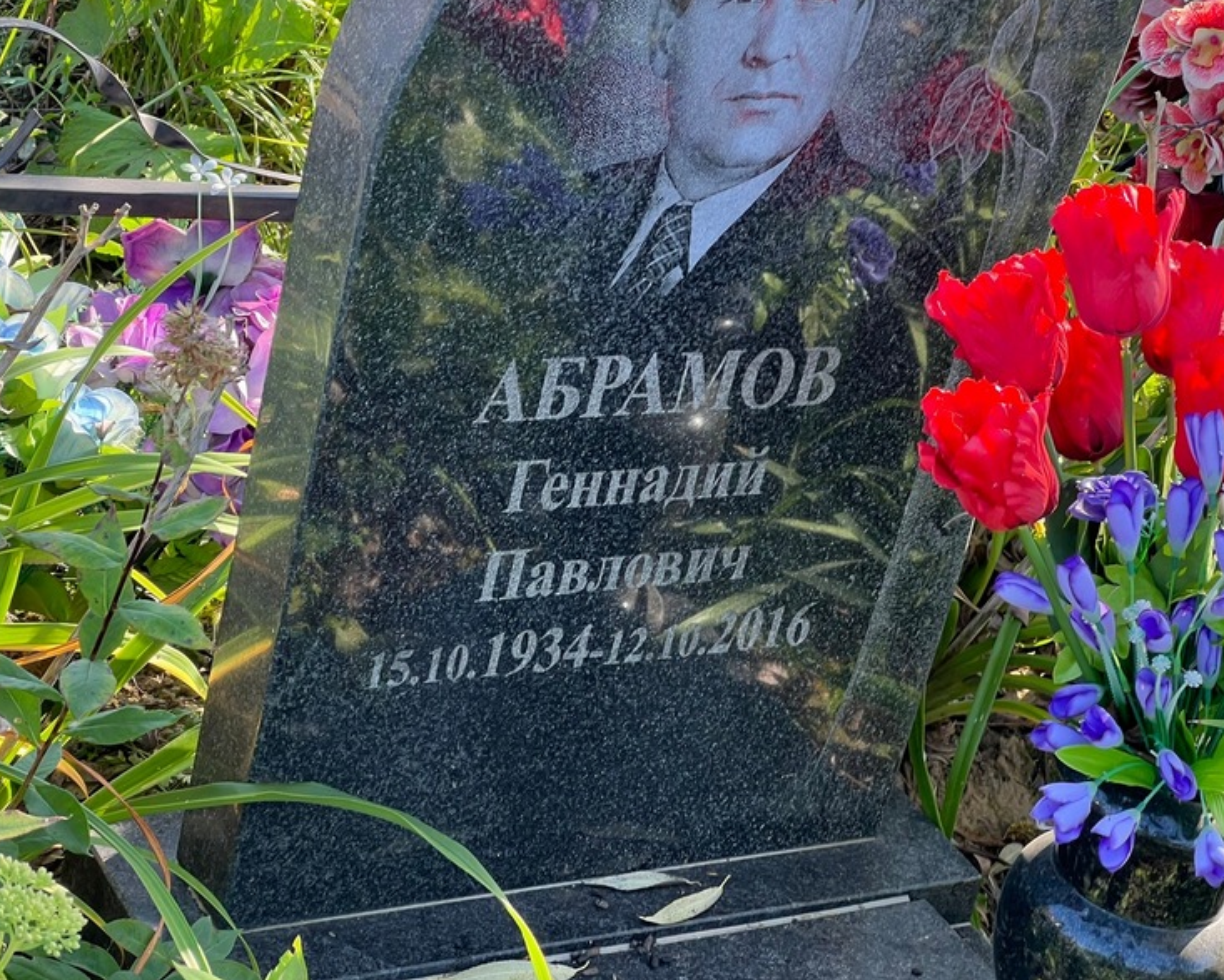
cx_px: 615
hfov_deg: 23.3
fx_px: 2972
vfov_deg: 18.7
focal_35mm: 82
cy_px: 496
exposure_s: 1/99
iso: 40
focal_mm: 9
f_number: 2.8
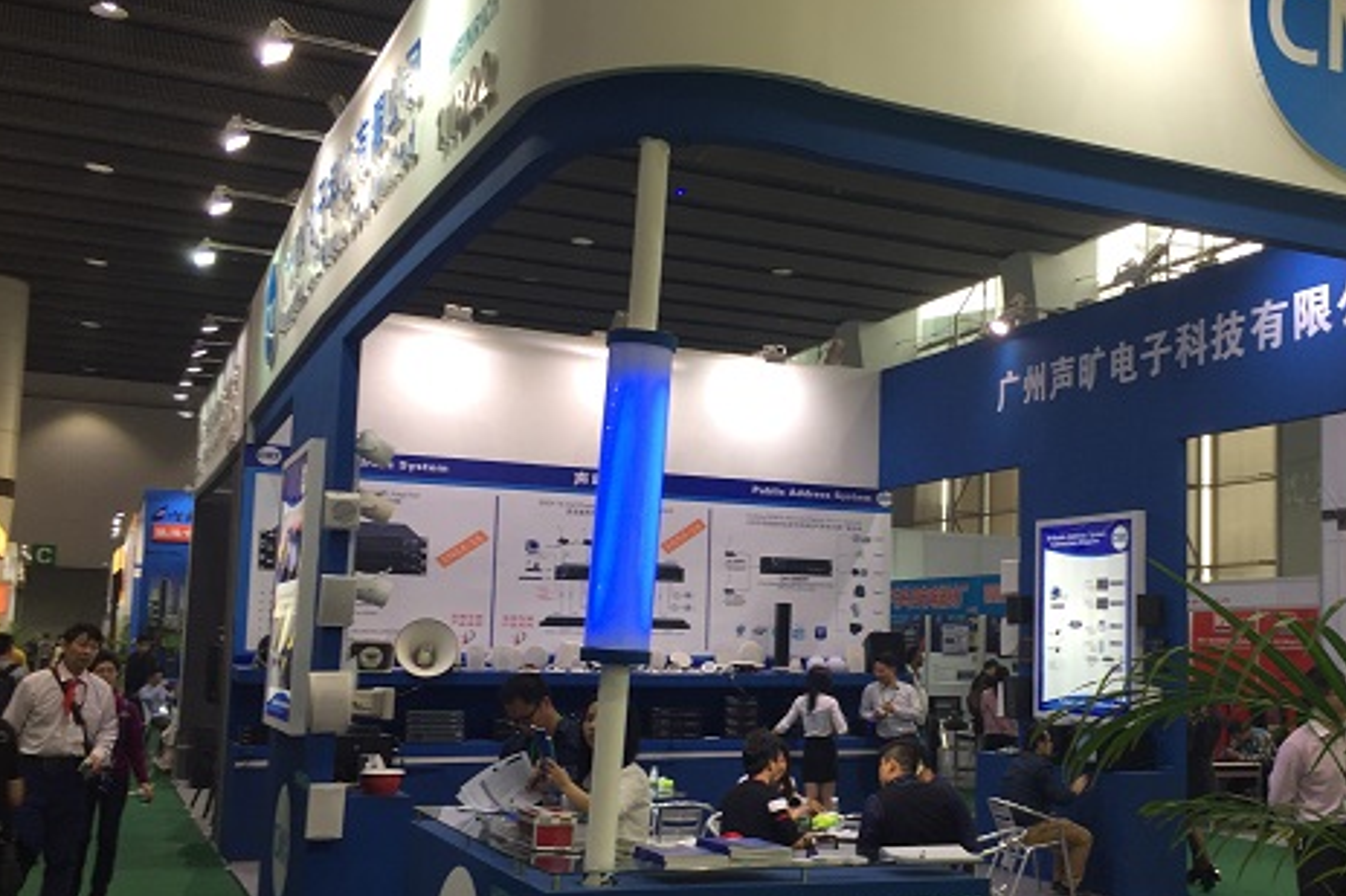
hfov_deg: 49.1
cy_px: 545
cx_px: 838
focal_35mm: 39
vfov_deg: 34.1
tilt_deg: +4.1
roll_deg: -2.5
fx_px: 1458
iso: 32
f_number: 2.2
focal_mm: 4.15
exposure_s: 1/50
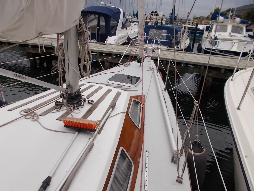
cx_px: 127
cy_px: 96
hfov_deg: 67.3
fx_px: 191
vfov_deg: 53.1
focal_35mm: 26
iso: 80
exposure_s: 1/125
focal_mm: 4.6
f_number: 8
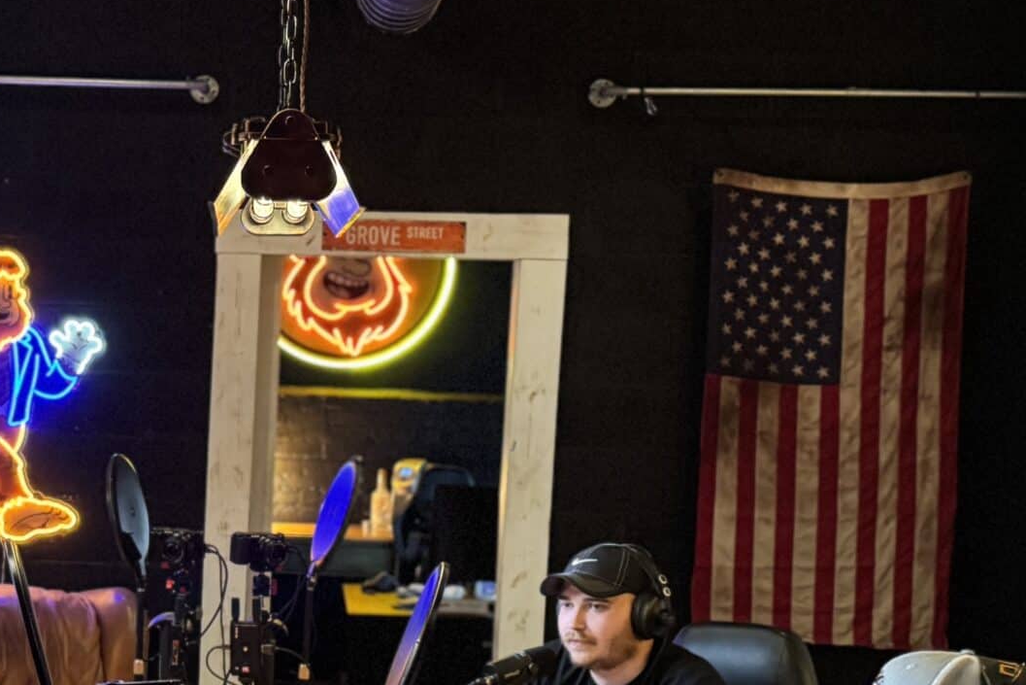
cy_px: 460
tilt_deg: -5.5
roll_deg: -2.0
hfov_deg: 28.6
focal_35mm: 68
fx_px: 1938
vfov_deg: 20.0
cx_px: 126
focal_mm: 6.76
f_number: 1.78
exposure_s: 1/40
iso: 800
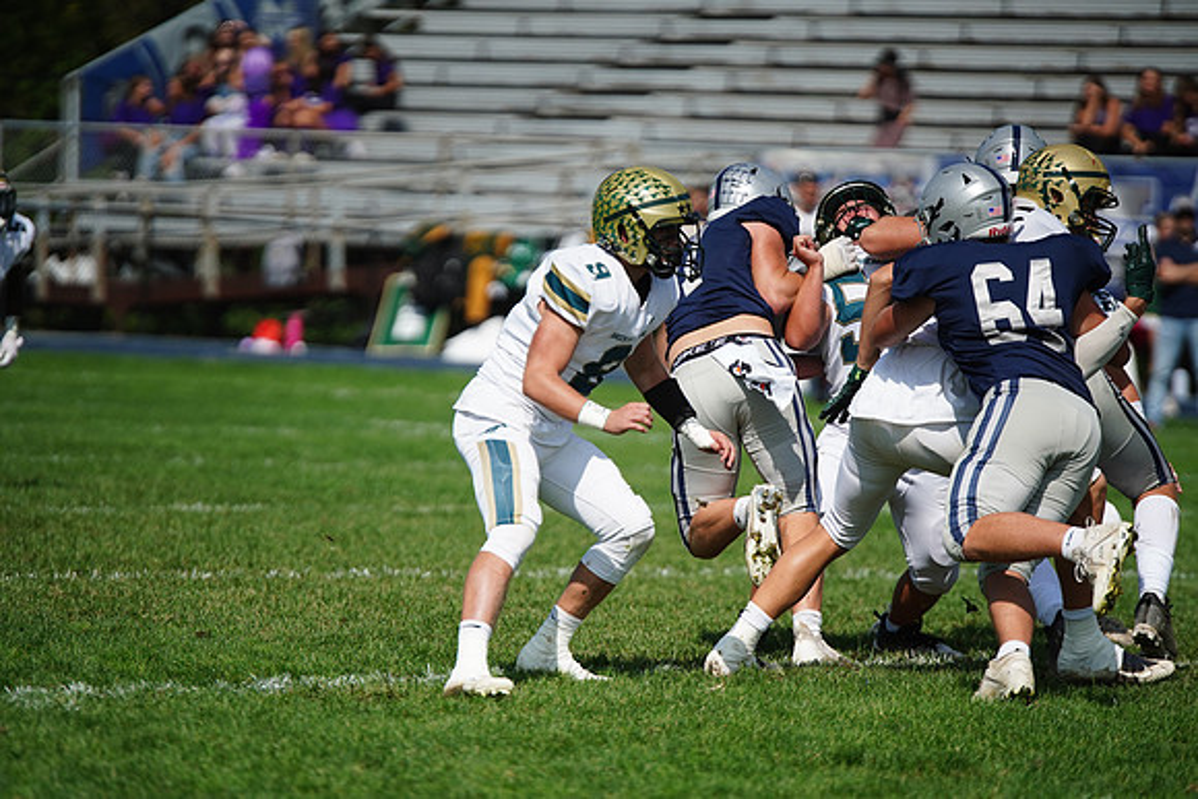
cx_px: 599
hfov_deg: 6.9
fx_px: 9985
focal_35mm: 300
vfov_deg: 4.6
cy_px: 400
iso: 400
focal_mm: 300
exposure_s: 1/8000
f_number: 2.8
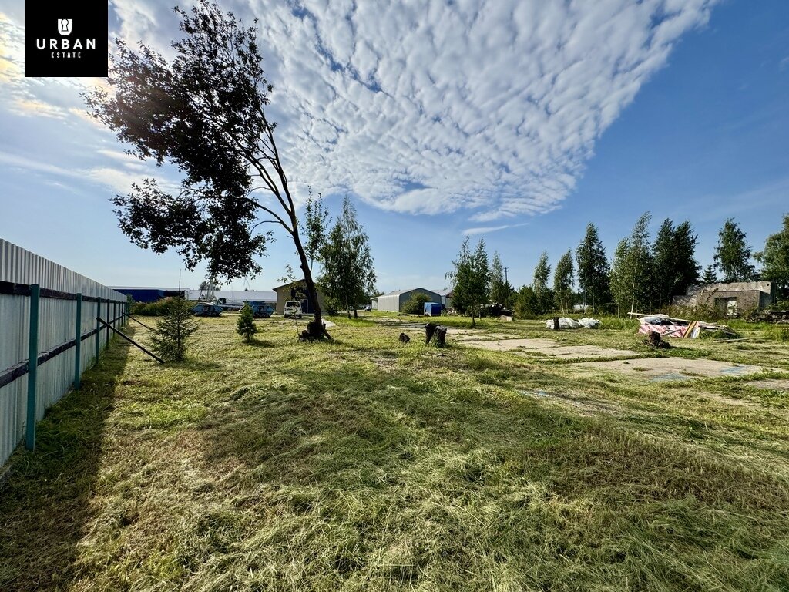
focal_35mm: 14
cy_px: 296
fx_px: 319
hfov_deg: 102.1
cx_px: 394
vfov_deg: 85.7
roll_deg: +0.1
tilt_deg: +2.2
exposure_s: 1/3906
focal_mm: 2.22
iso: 50
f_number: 2.2
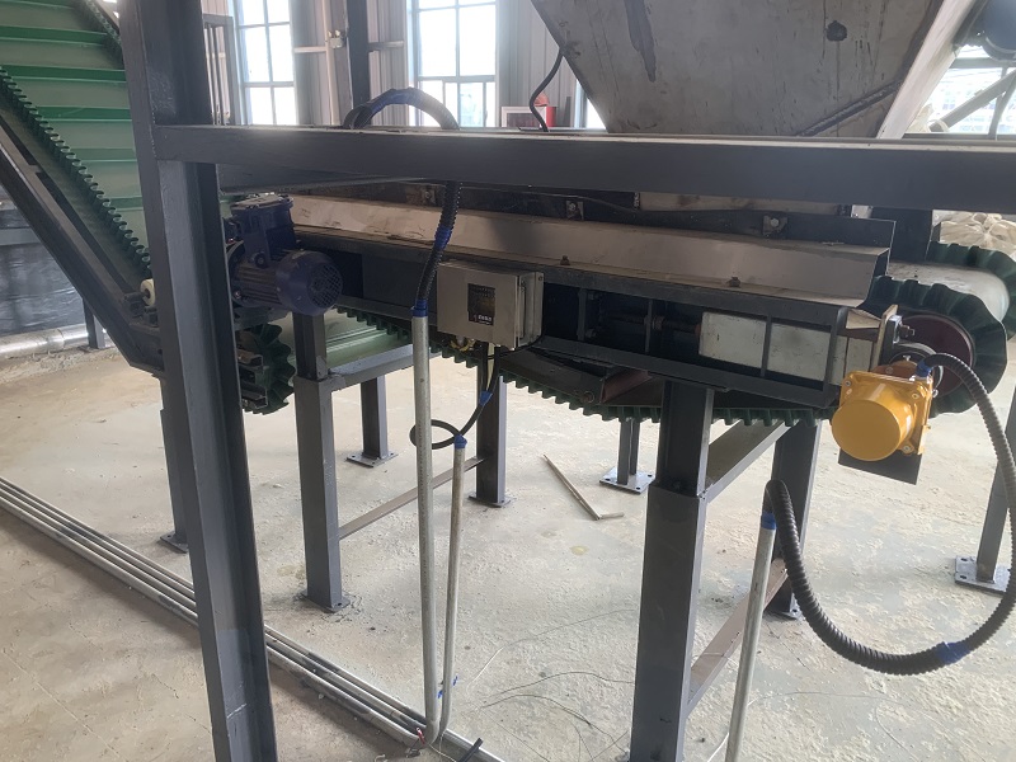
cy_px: 381
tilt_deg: -17.8
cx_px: 508
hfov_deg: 67.3
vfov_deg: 53.1
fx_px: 763
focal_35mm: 26
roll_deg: -0.7
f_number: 1.8
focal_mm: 4.25
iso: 100
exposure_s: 1/62
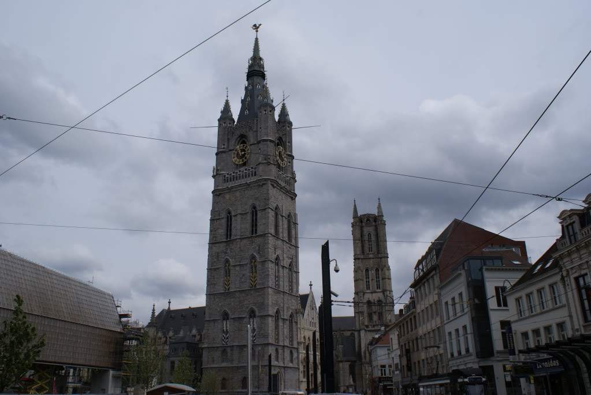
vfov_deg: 43.7
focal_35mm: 30
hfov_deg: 61.9
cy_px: 198
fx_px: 493
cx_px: 296
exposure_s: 1/320
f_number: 10
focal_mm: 20
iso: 100
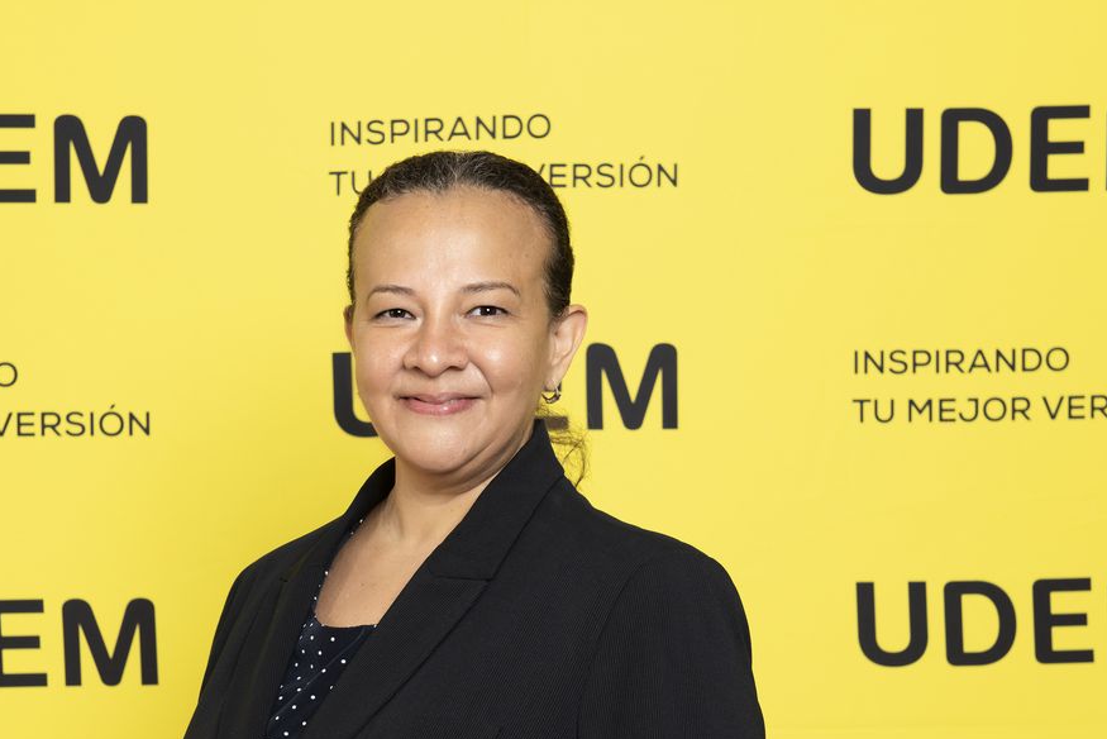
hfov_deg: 23.9
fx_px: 2614
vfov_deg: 16.0
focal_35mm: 85
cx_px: 531
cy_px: 501
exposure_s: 1/160
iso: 125
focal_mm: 62
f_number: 8
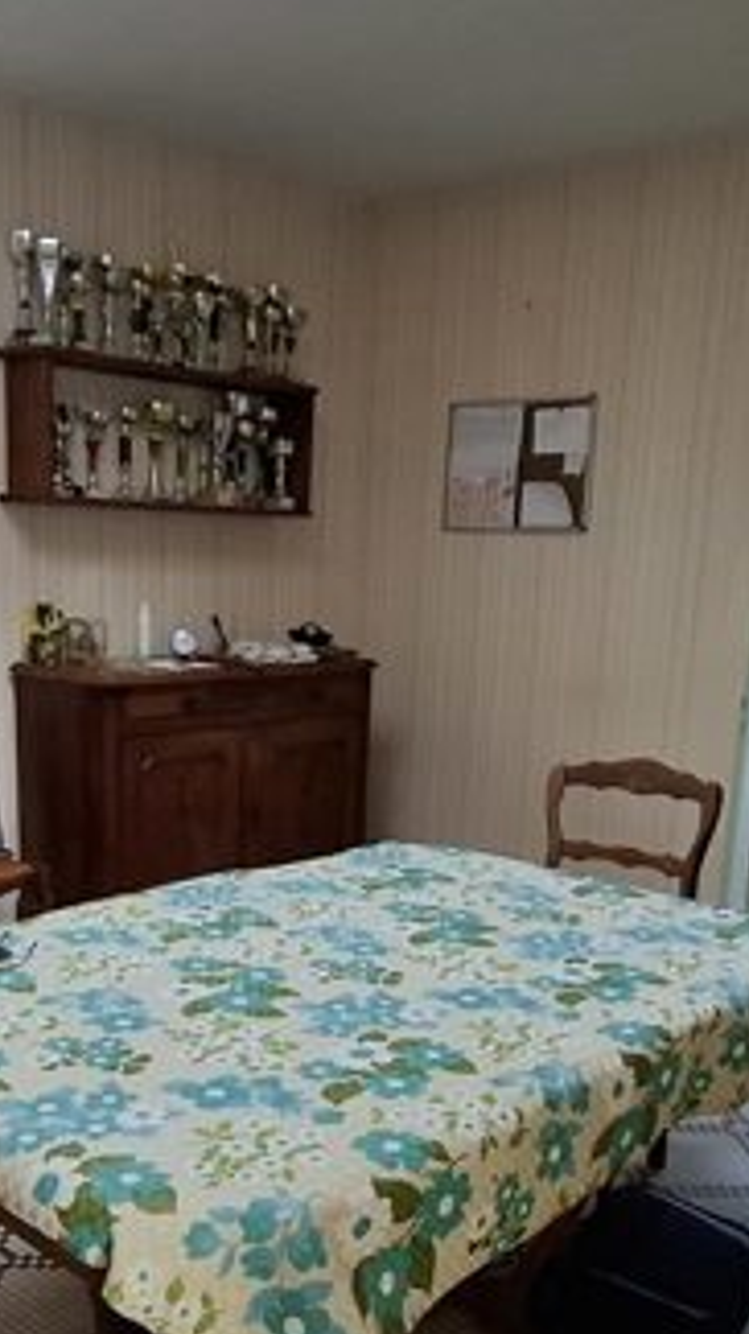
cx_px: 235
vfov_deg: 55.5
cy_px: 889
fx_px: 1237
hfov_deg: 33.3
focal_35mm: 35
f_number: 2.2
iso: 200
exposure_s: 1/50
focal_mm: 1.74
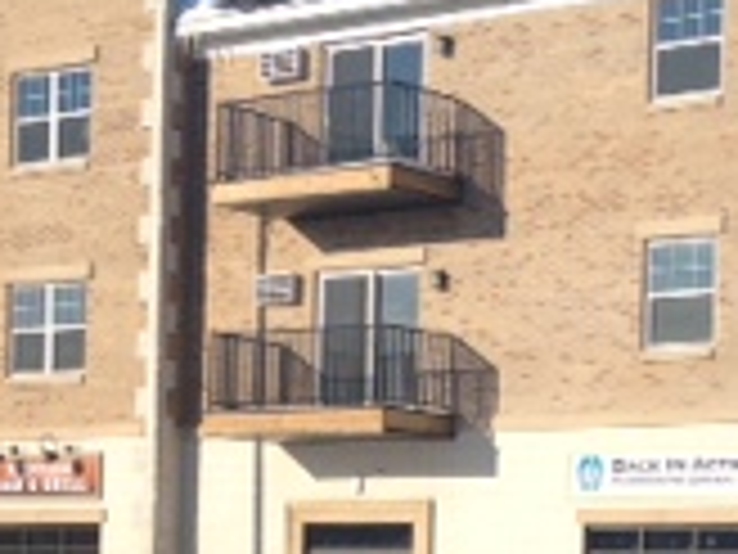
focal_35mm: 137
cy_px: 635
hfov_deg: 14.4
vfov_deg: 10.7
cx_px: 360
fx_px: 2921
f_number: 2.4
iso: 50
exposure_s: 1/2123
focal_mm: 4.28
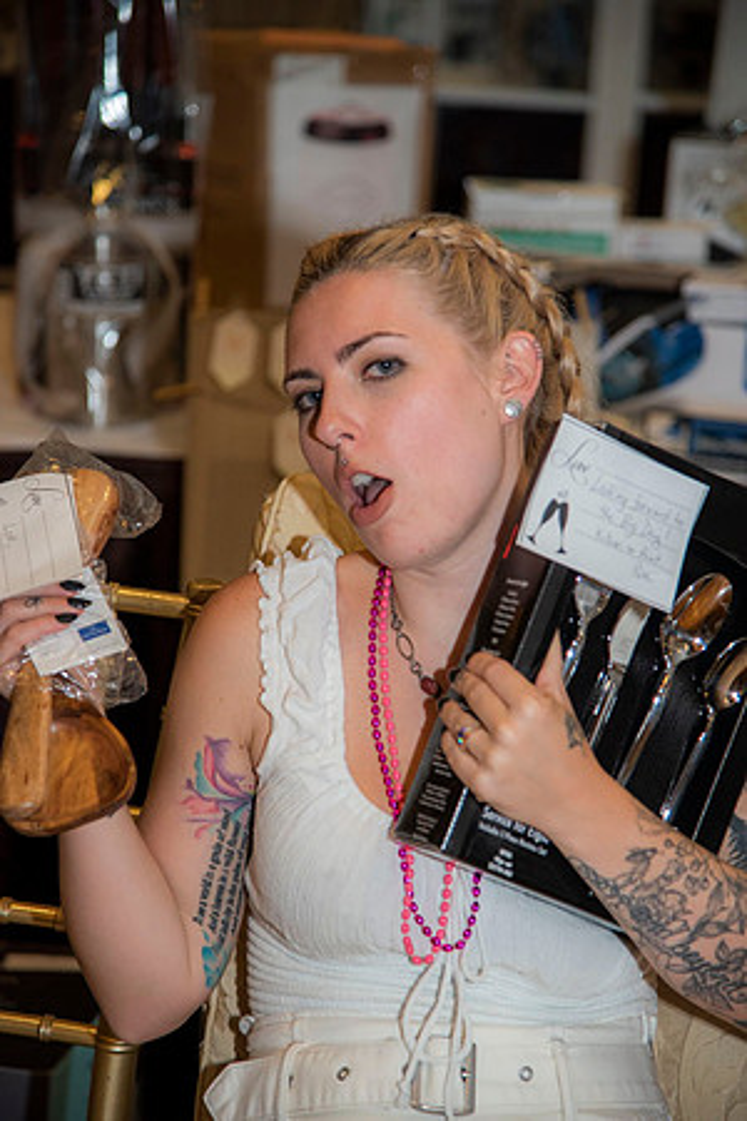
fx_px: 3735
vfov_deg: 17.1
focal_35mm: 120
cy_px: 560
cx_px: 374
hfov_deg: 11.4
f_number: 4
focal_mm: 120
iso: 640
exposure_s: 1/200
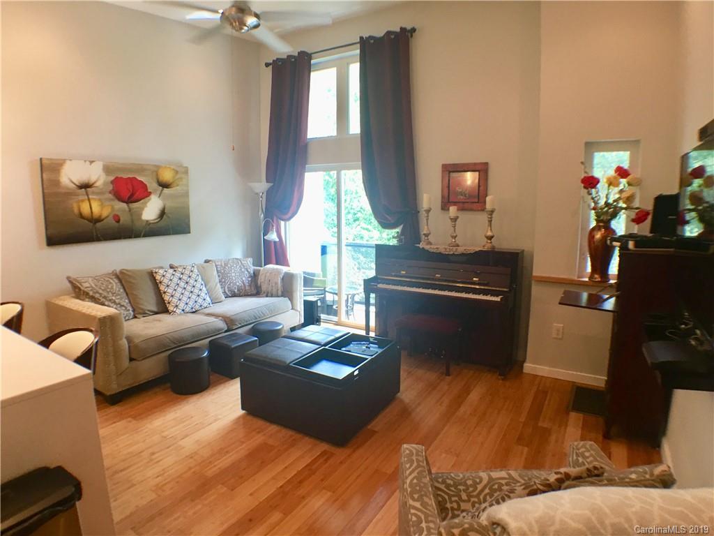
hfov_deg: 61.7
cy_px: 268
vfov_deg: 48.2
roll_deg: +0.7
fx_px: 598
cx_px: 357
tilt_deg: -7.4
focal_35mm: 29
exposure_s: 1/15
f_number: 2.2
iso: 32
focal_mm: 4.15
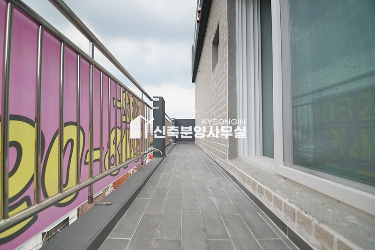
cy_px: 125
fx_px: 156
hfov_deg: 100.4
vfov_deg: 77.2
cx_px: 188
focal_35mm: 15
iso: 800
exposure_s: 1/4000
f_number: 4
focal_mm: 10
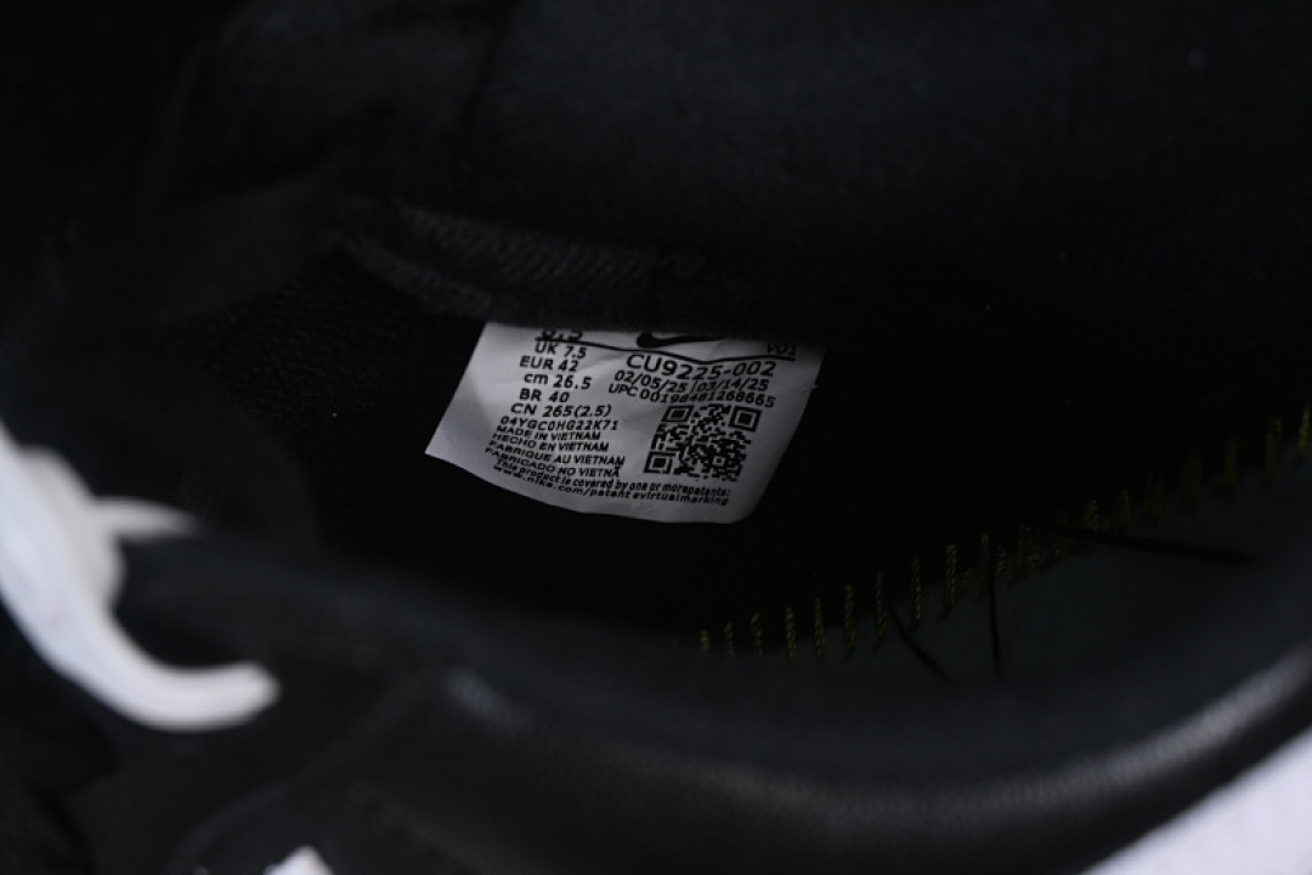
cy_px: 438
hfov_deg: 27.0
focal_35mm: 75
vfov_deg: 18.2
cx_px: 656
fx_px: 2733
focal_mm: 50
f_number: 6.3
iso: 160
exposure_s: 1/50
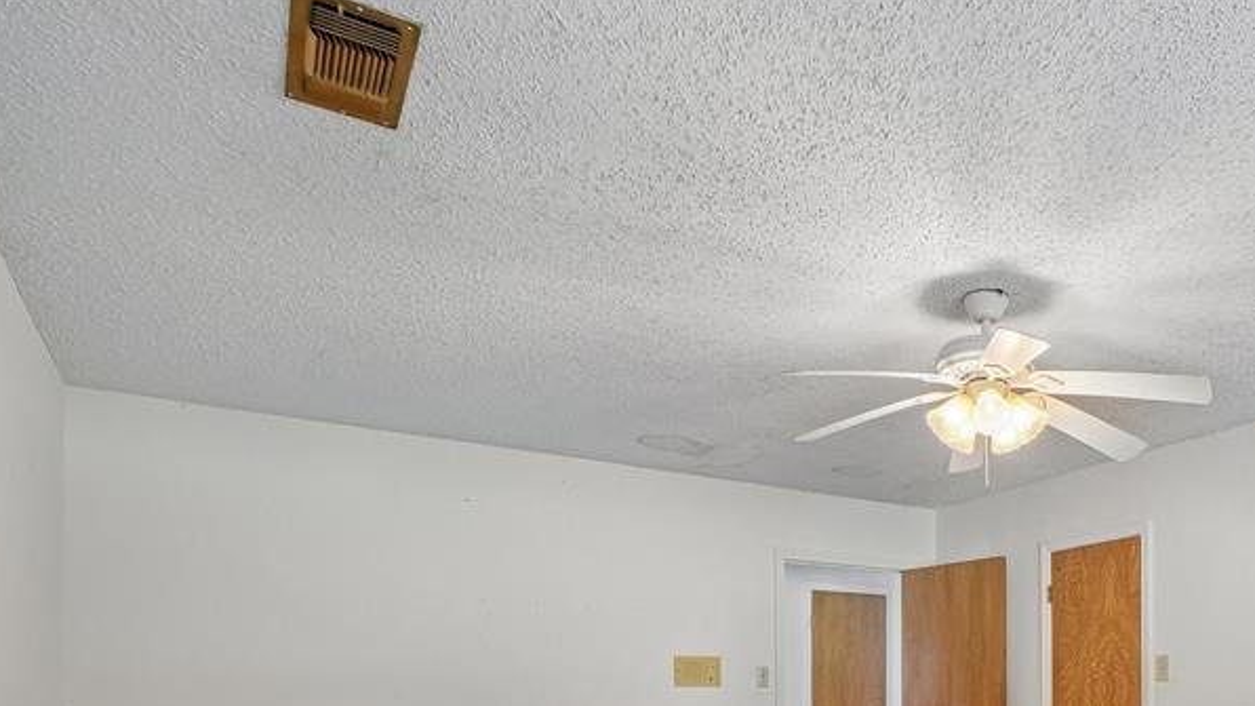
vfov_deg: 38.0
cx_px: 950
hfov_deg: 65.4
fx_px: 898
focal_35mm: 27
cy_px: 710
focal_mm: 10
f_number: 8
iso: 400
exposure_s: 1/4
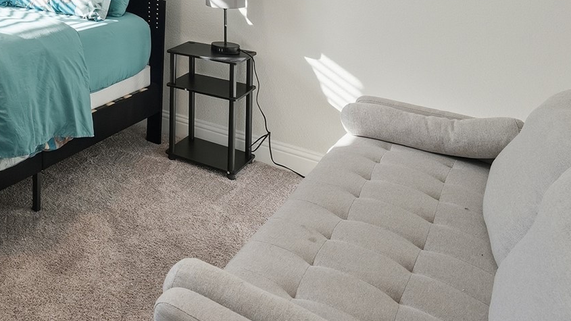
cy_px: -83
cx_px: -64
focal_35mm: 35
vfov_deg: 28.4
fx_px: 530
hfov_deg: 43.3
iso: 400
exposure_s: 1/250
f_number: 9
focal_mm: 13
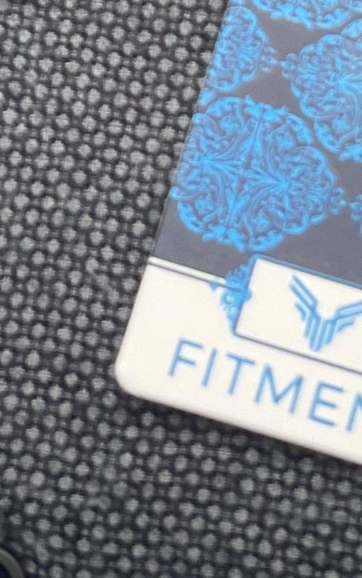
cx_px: 203
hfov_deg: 5.5
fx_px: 3787
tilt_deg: -43.6
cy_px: -428
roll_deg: -0.7
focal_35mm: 240
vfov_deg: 8.4
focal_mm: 6
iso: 32
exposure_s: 1/122
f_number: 2
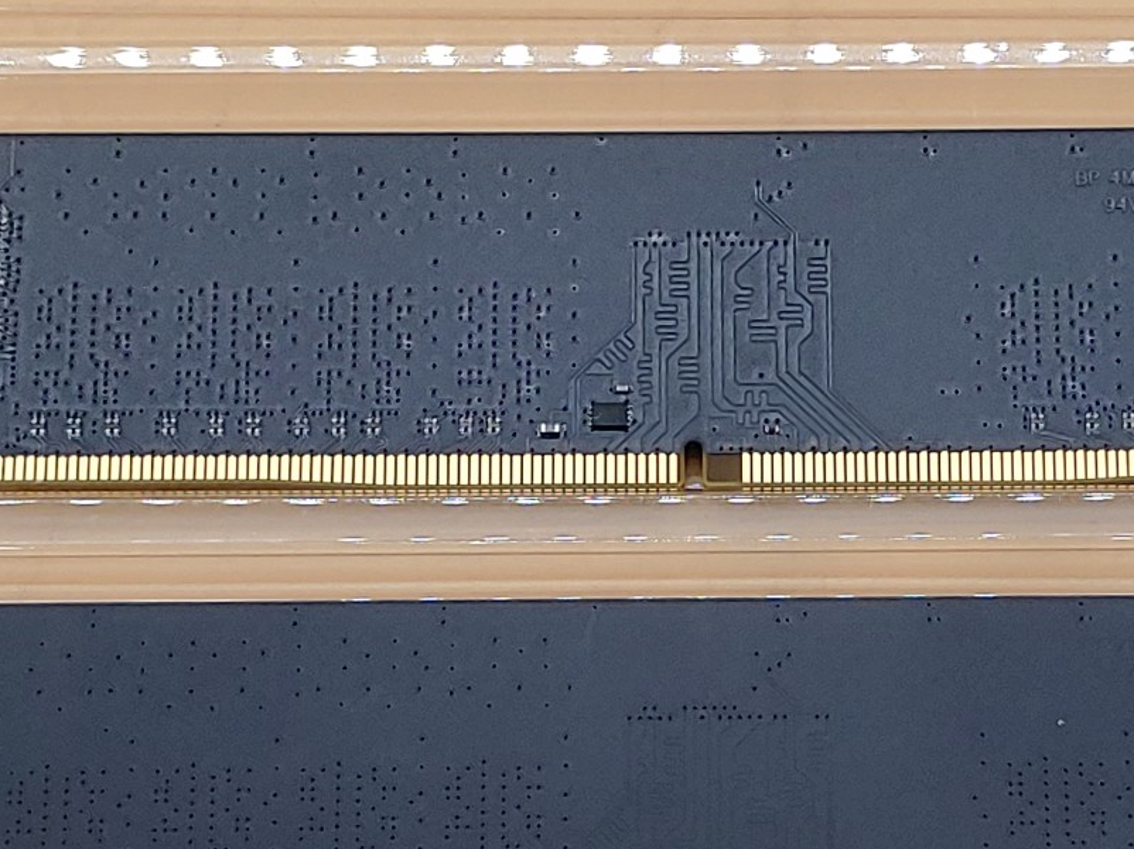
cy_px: 605
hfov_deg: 18.5
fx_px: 3471
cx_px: 749
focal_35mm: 106
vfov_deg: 13.9
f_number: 1.8
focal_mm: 4.36
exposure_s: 1/160
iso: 50
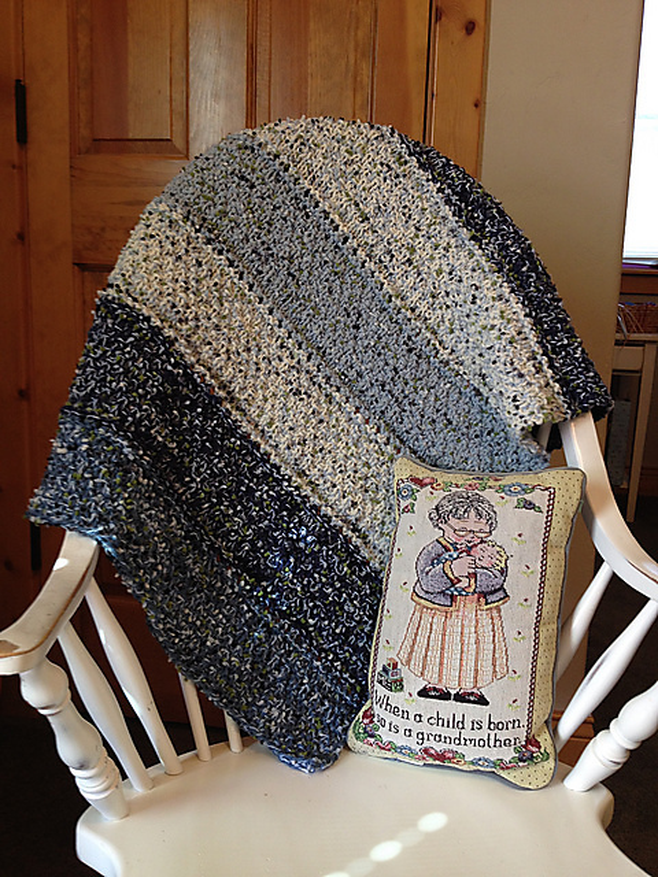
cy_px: 438
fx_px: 887
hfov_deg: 40.7
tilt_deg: -8.4
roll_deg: -1.8
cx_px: 329
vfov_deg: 52.6
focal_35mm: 35
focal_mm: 4.28
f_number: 2.4
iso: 80
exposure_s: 1/20
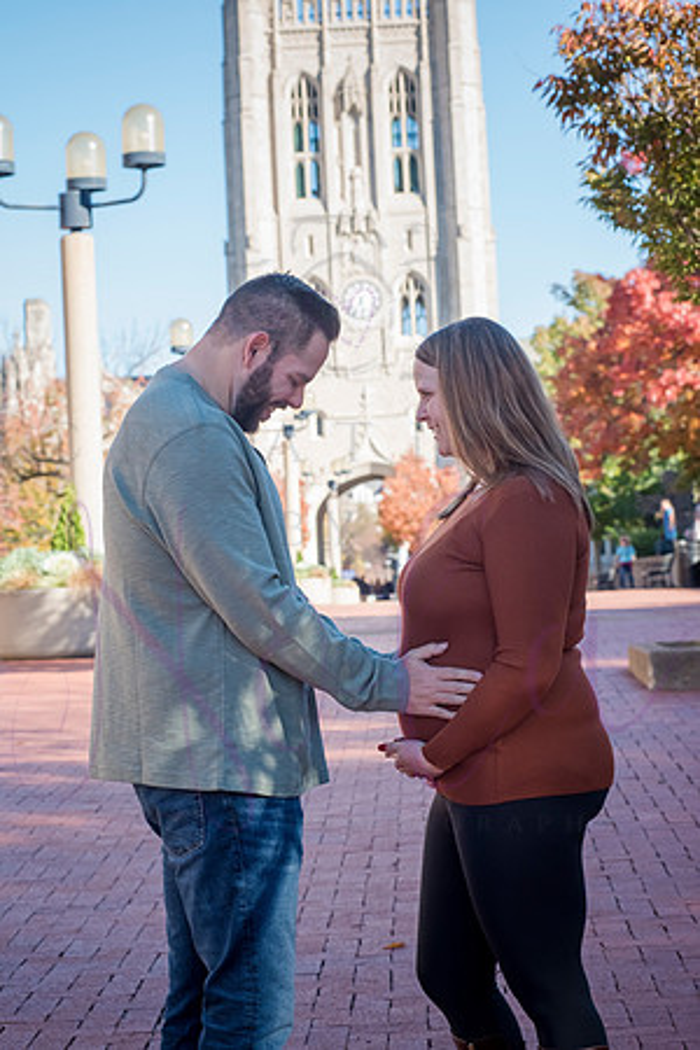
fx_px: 2333
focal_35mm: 80
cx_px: 350
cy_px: 525
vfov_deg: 25.4
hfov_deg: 17.1
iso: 800
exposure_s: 1/500
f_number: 9
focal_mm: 80
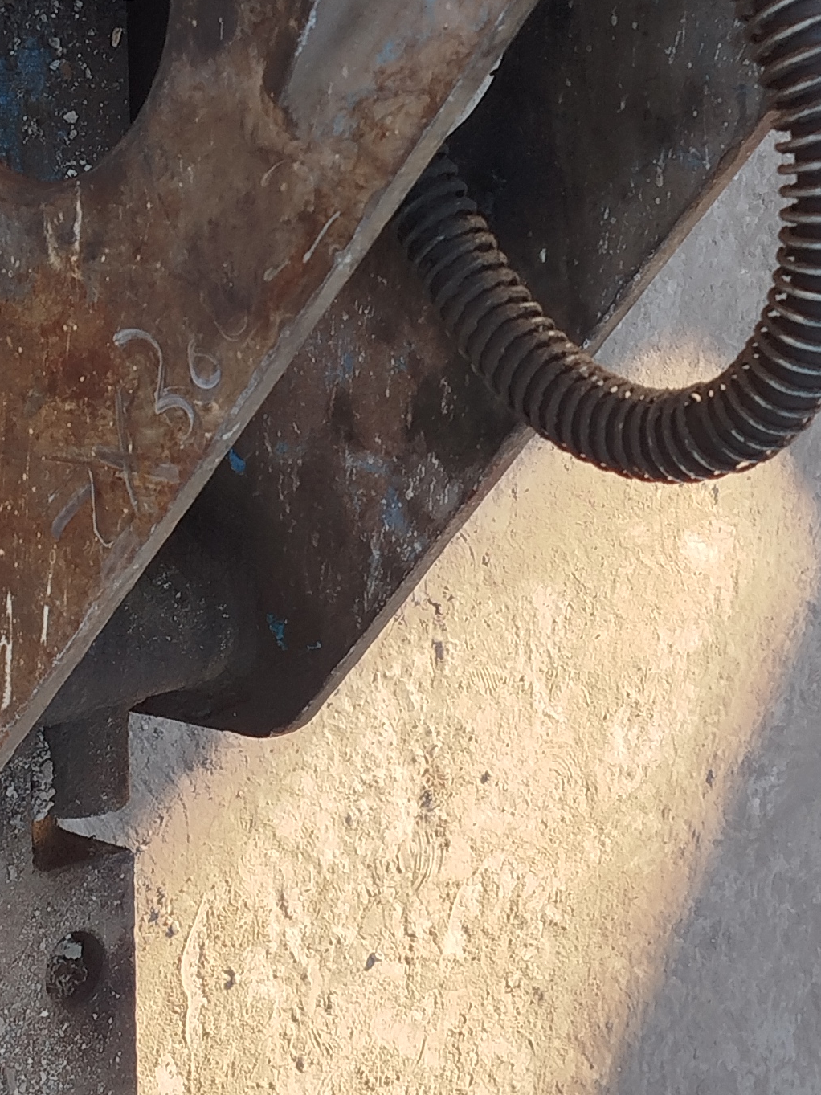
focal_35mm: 91
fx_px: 2878
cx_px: 385
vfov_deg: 21.5
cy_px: 362
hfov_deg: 16.2
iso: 50
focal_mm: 5.31
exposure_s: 1/250
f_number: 1.7
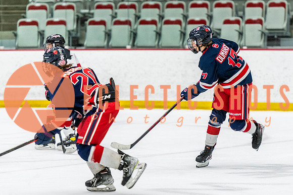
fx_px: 2100
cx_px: 203
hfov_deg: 8.0
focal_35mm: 258
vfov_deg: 5.3
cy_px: 97
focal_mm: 175
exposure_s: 1/640
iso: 2800
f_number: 2.8
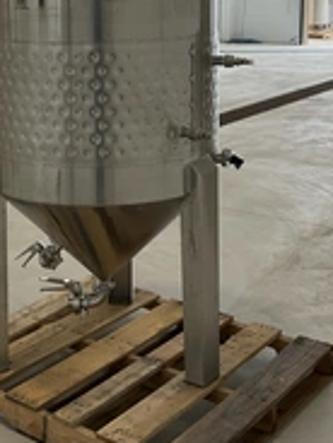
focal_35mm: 63
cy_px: 87
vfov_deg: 30.0
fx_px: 808
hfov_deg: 23.2
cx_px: 109
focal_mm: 3
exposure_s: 1/167
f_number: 1.8
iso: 25
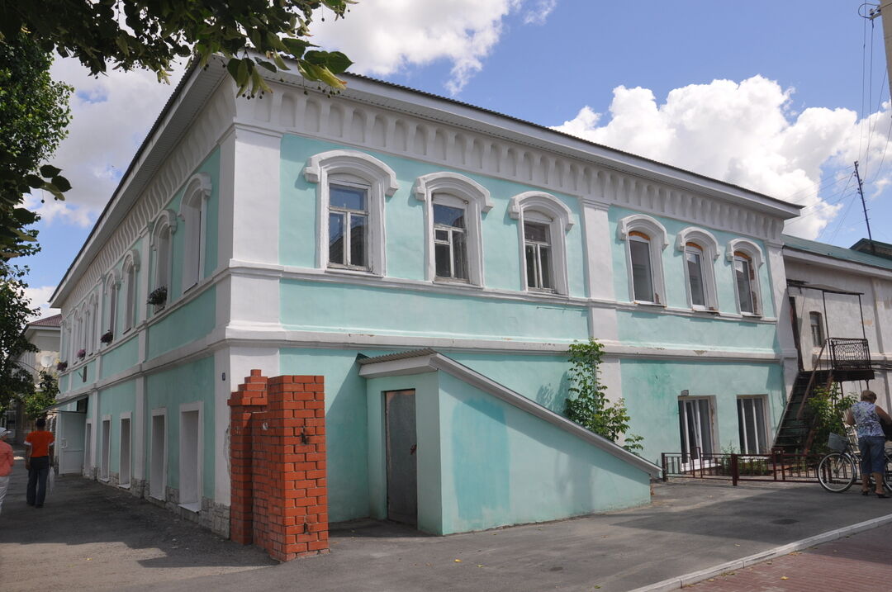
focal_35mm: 27
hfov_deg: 67.5
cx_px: 446
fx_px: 668
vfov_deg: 47.8
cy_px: 296
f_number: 9
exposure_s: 1/320
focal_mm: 18
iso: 200
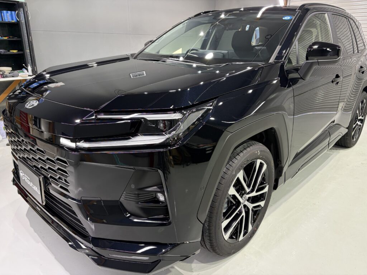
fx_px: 276
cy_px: 138
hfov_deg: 67.3
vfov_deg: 53.1
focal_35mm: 26
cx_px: 184
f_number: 1.6
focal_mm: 5.96
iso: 80
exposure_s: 1/60
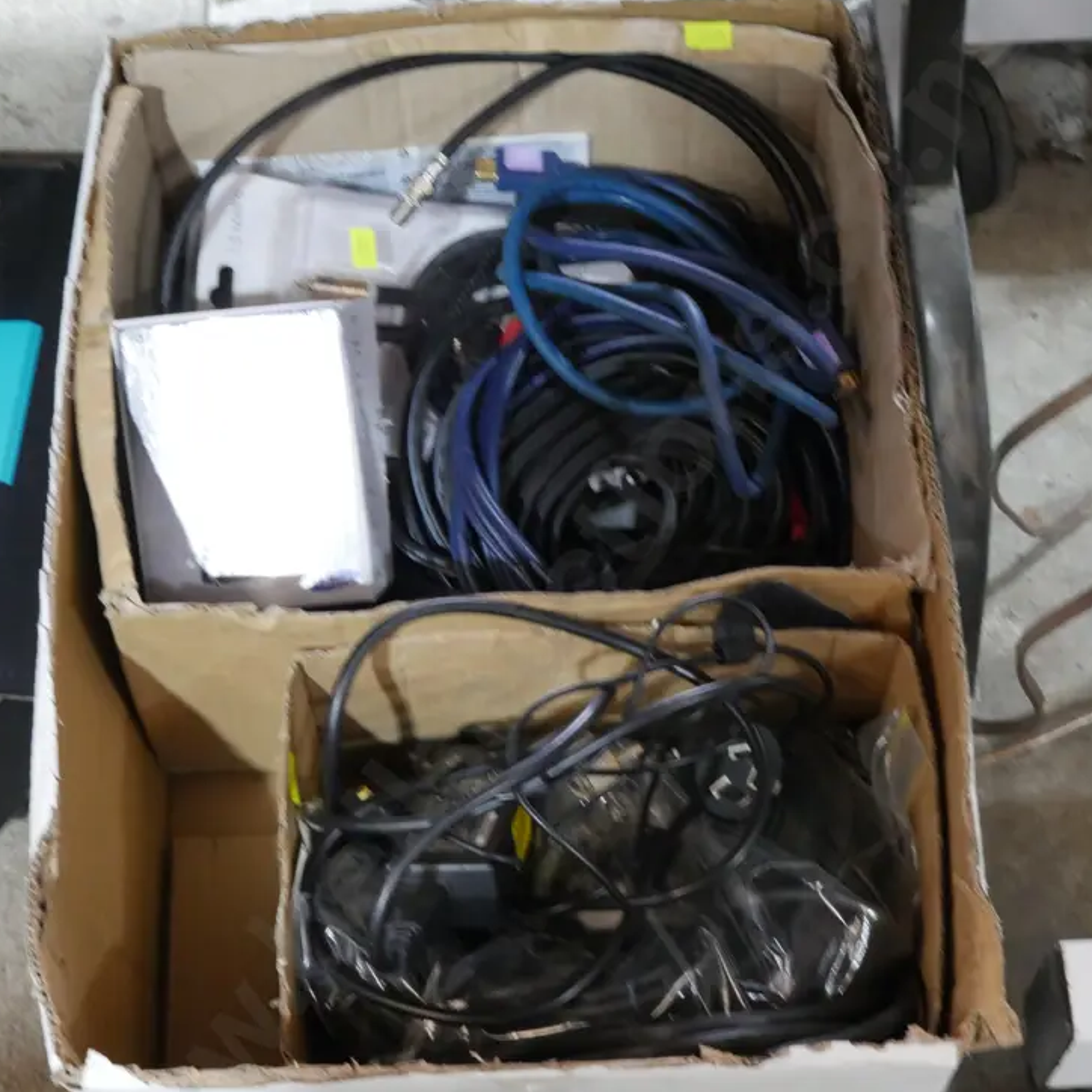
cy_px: 635
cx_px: 542
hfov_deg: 26.5
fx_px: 2320
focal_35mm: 65
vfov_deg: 26.5
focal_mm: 26
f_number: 7.1
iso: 3200
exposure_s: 1/50
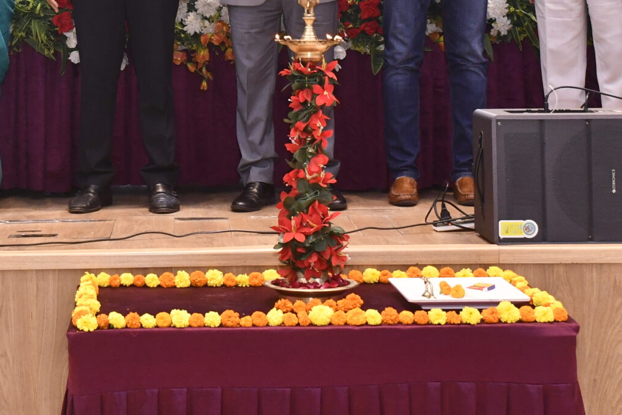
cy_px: -93
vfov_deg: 15.5
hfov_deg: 23.7
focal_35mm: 85
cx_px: 158
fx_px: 1469
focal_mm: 23
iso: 1250
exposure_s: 1/125
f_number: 5
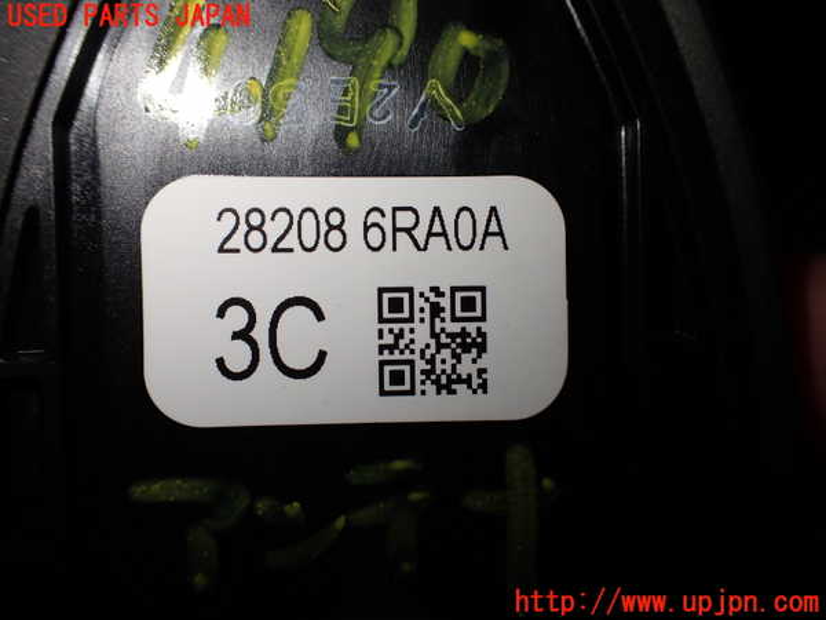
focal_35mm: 30
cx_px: 413
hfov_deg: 60.0
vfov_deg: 46.8
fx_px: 716
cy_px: 310
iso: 100
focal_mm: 5.4
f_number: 3.2
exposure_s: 1/160
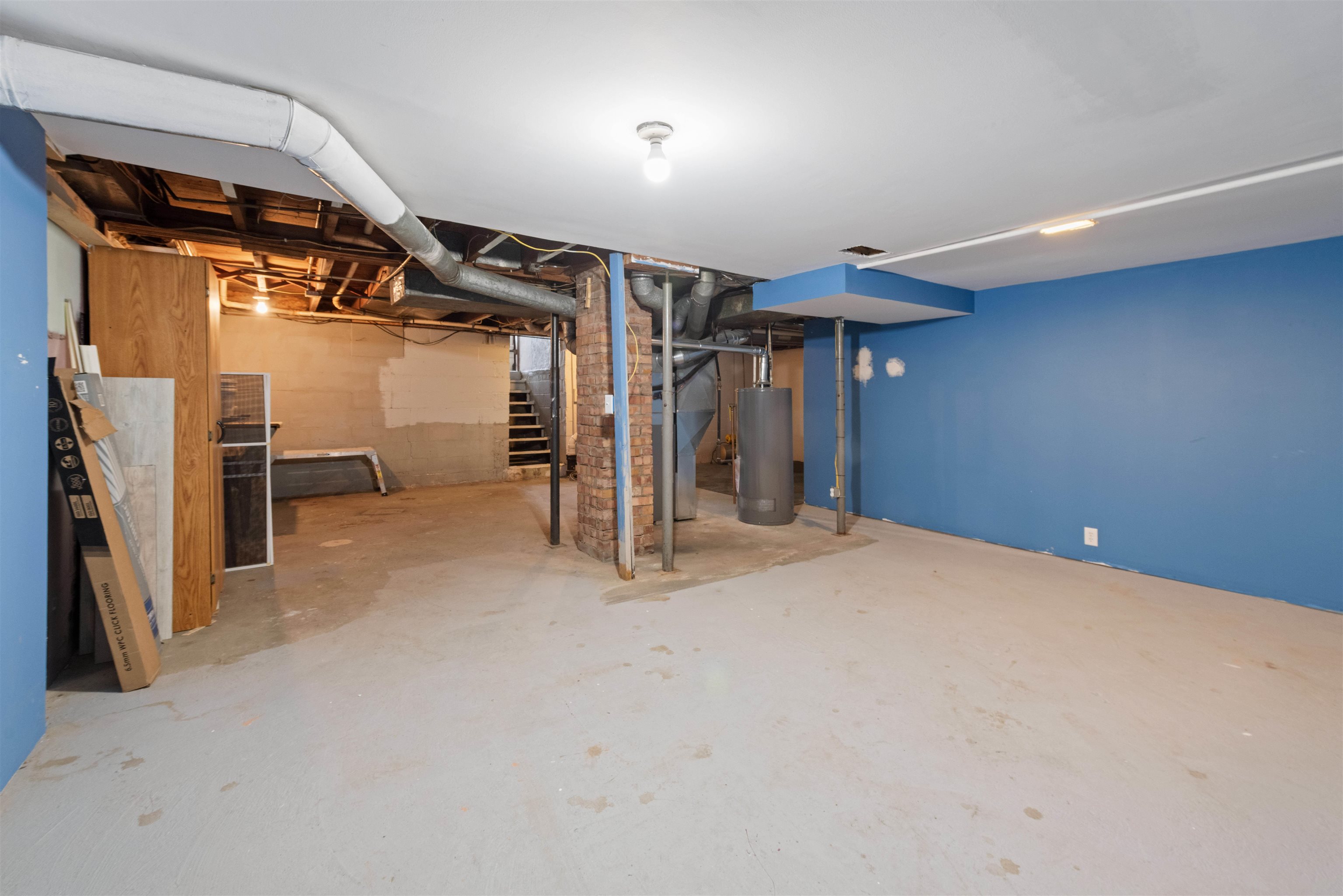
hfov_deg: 104.3
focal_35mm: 14
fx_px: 522
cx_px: 672
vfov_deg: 81.2
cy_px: 448
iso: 1000
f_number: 8
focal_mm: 14
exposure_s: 1/8
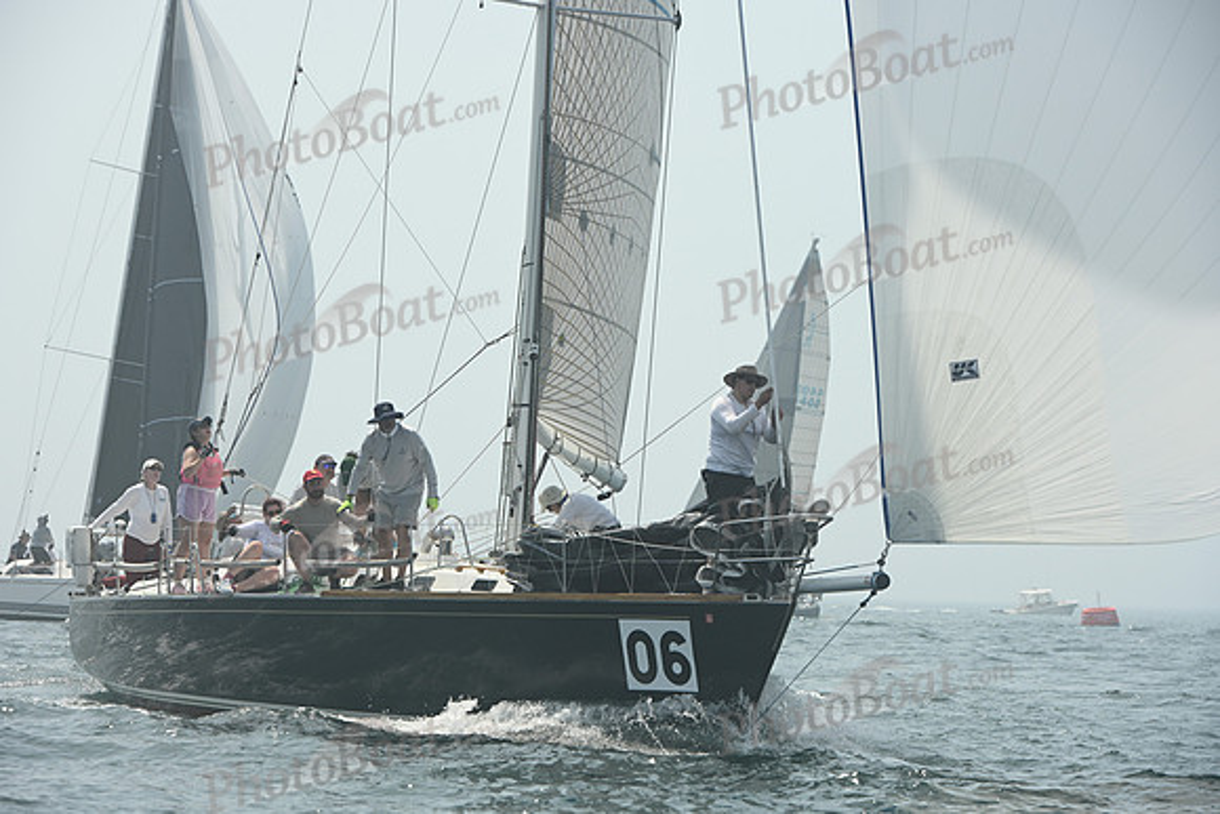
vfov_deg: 8.6
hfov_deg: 12.8
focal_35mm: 160
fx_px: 5423
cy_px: 407
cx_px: 610
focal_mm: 160
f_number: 9
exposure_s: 1/1250
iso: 320
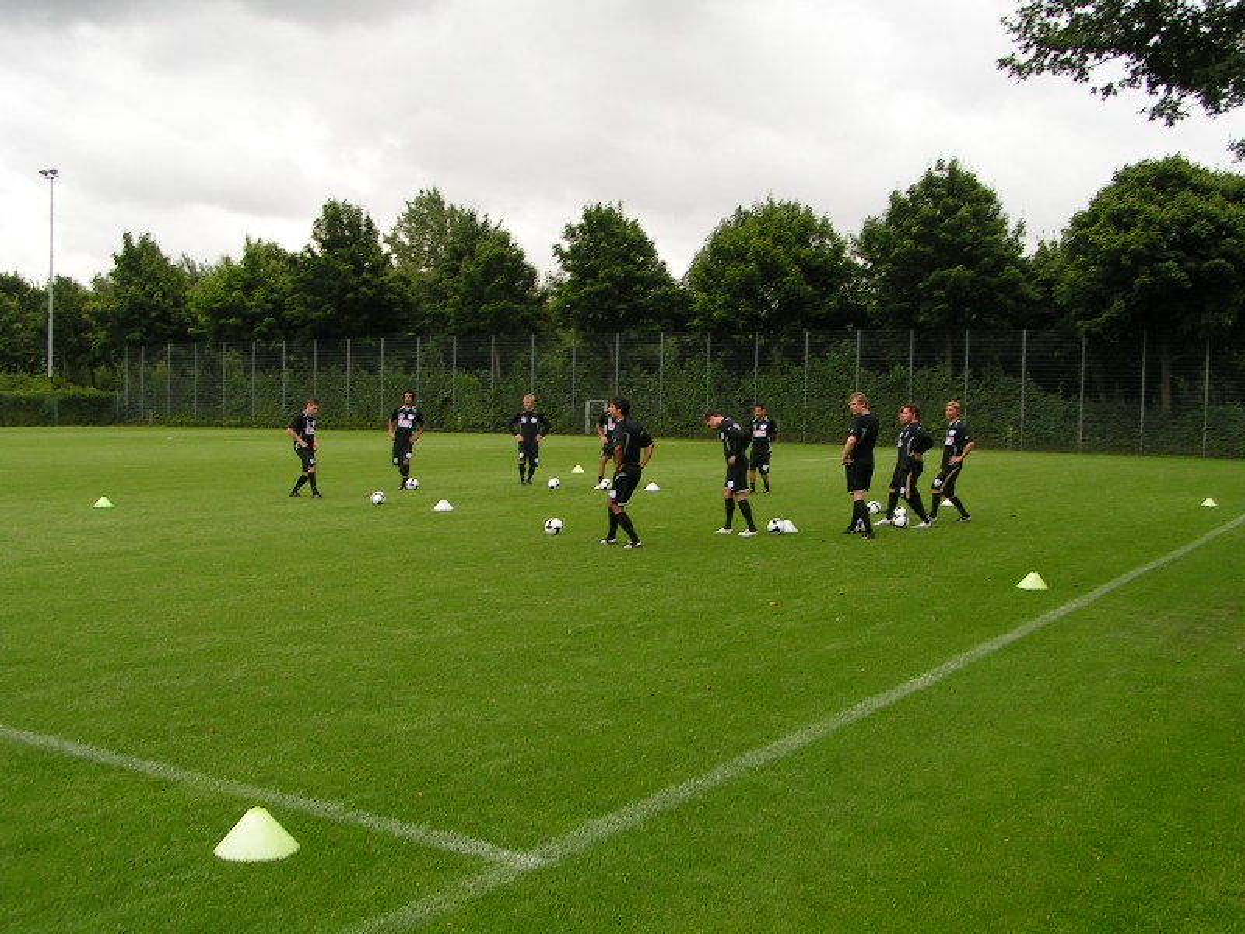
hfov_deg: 49.0
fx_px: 1367
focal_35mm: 38
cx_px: 622
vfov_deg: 37.7
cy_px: 467
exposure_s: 1/100
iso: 50
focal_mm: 5.8
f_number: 5.6
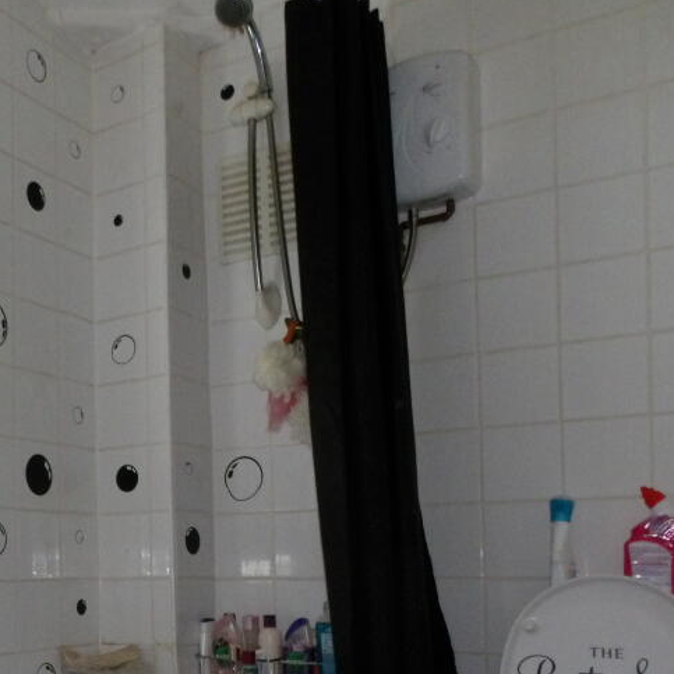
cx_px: 88
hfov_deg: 35.7
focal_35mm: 45
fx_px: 991
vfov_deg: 36.4
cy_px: 532
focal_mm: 4.3
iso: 633
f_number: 4.1
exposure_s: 1/15
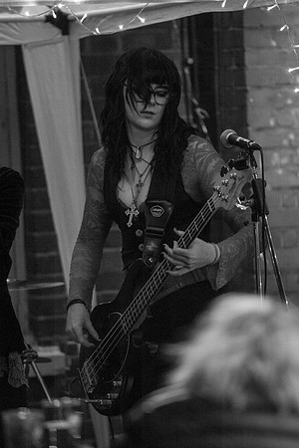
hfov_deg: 4.6
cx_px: 150
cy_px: 224
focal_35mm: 300
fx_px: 3737
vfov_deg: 6.9
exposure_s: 1/160
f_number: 4
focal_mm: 300
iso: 4000
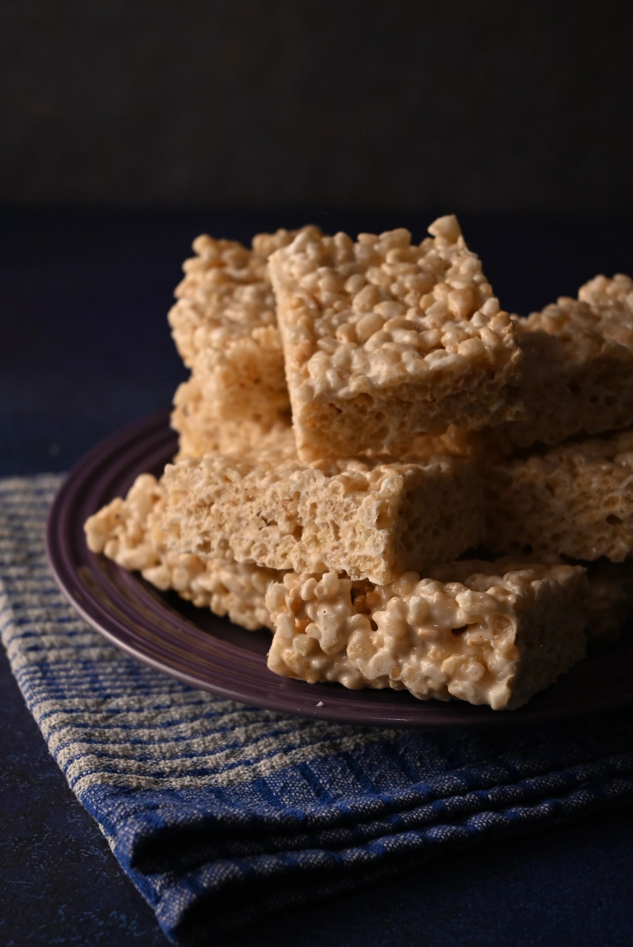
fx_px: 1449
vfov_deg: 36.2
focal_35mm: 55
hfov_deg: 24.6
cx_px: 331
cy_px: 506
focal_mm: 50
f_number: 6.3
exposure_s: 1/125
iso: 560
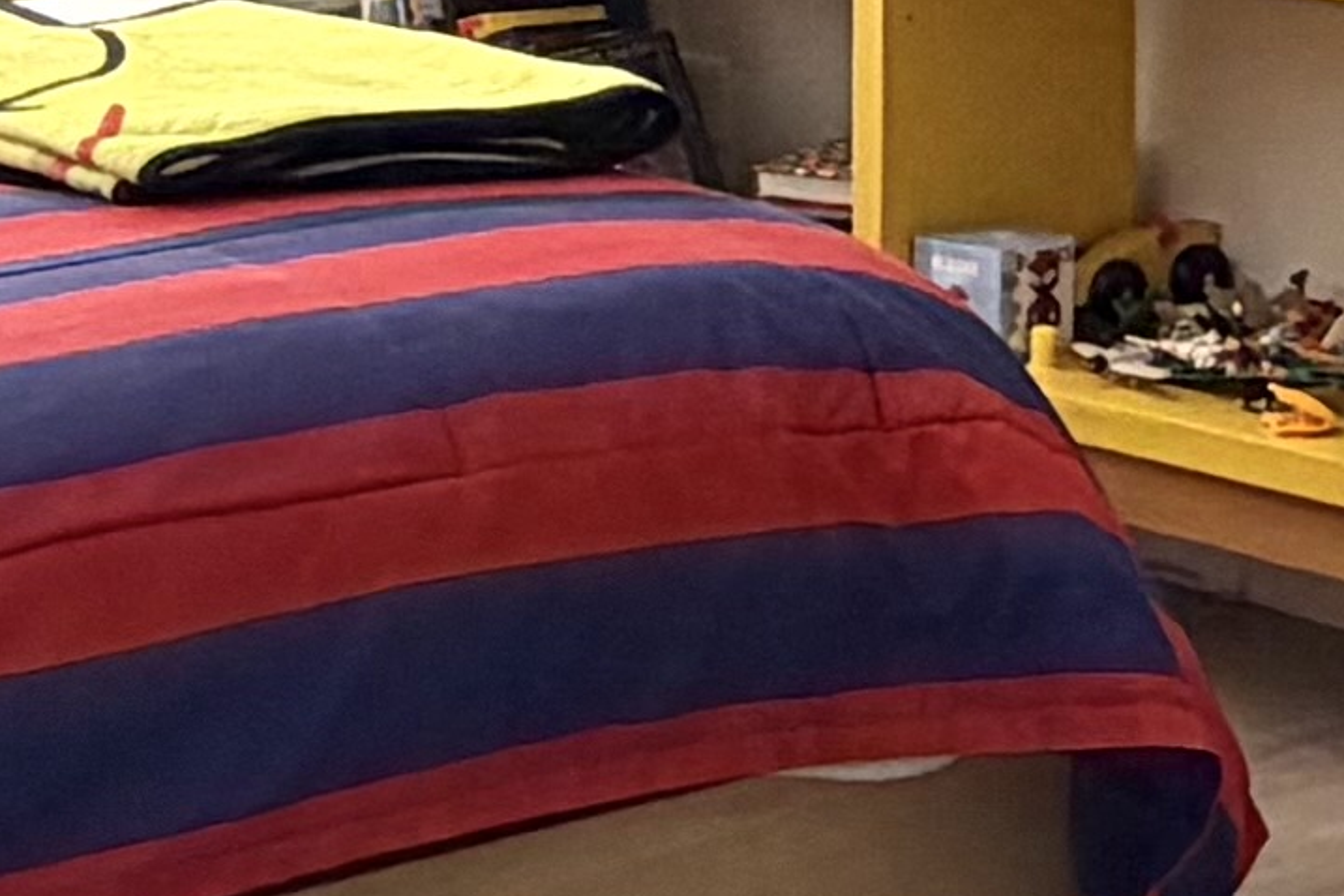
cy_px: -431
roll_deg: +0.5
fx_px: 4330
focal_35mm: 116
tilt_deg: -1.2
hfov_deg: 17.6
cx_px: 493
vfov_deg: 11.4
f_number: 2.2
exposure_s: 1/132
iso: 50
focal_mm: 2.22
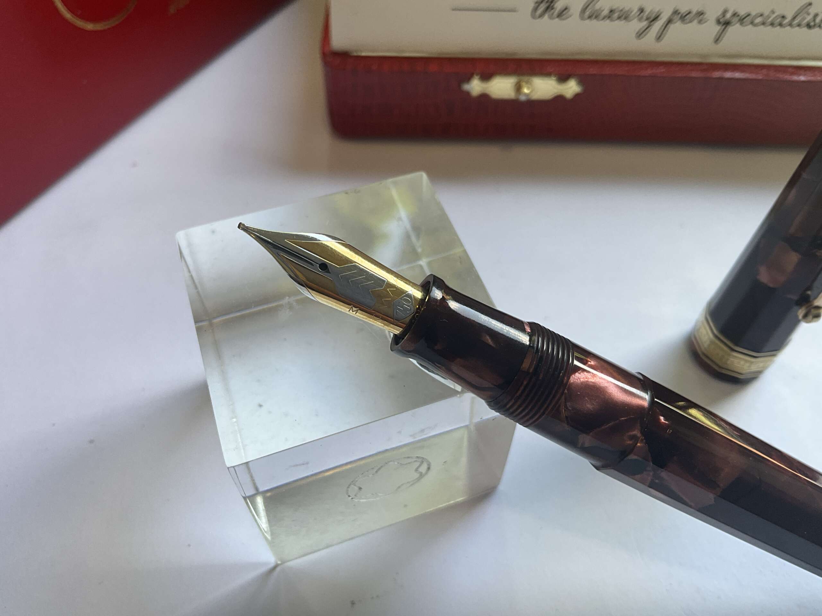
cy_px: 308
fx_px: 689
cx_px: 411
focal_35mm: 29
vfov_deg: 48.2
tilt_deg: -55.4
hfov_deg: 61.7
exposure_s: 1/100
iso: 32
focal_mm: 3
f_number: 1.8
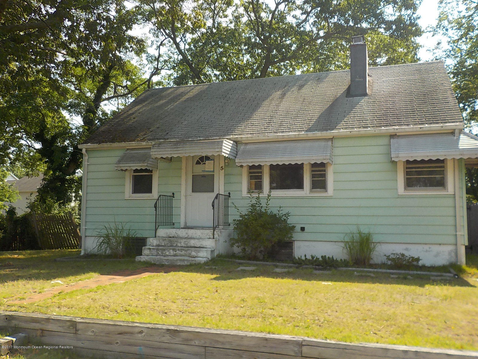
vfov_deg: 46.8
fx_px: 414
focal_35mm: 30
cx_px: 239
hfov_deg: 60.0
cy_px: 180
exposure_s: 1/500
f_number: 3.3
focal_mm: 4.1
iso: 125
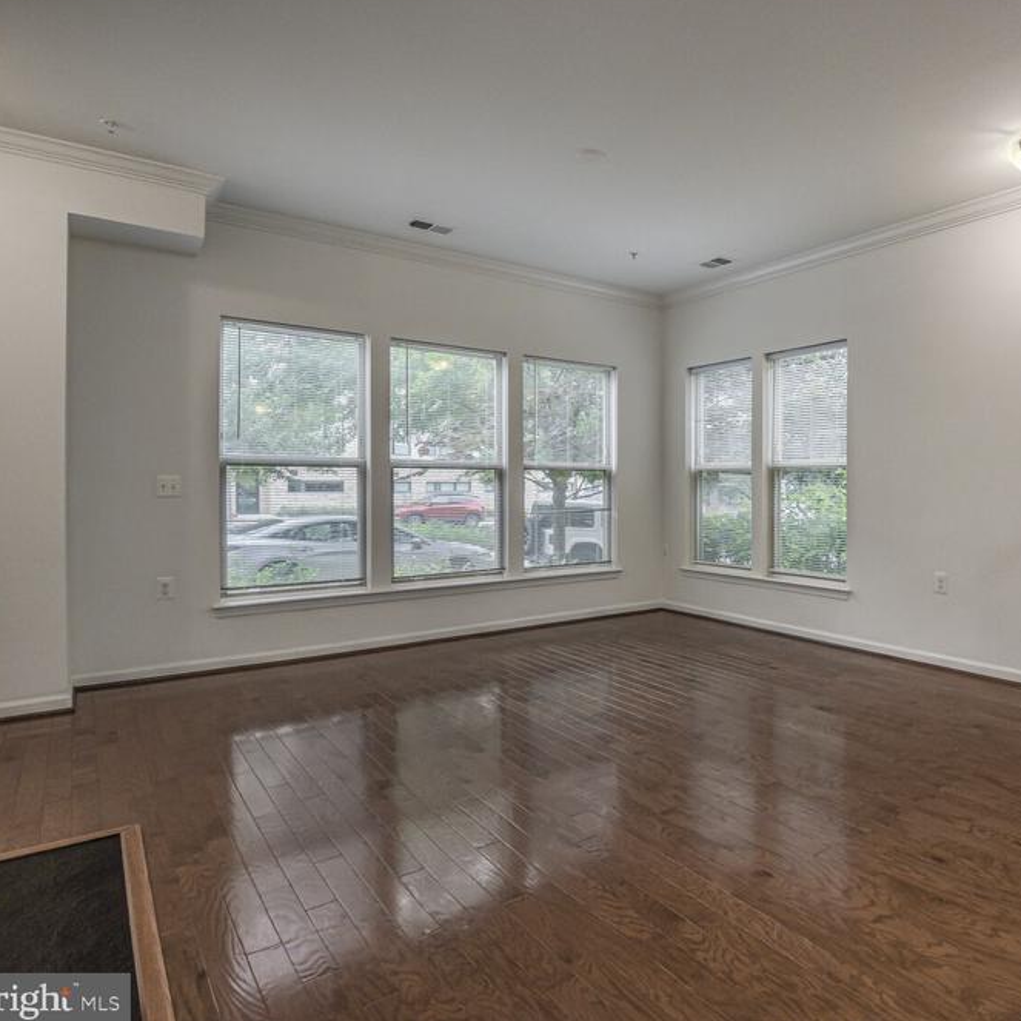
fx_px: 701
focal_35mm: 21
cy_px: 503
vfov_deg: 72.1
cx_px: 748
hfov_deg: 68.1
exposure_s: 1/10
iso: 400
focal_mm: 16
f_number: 8
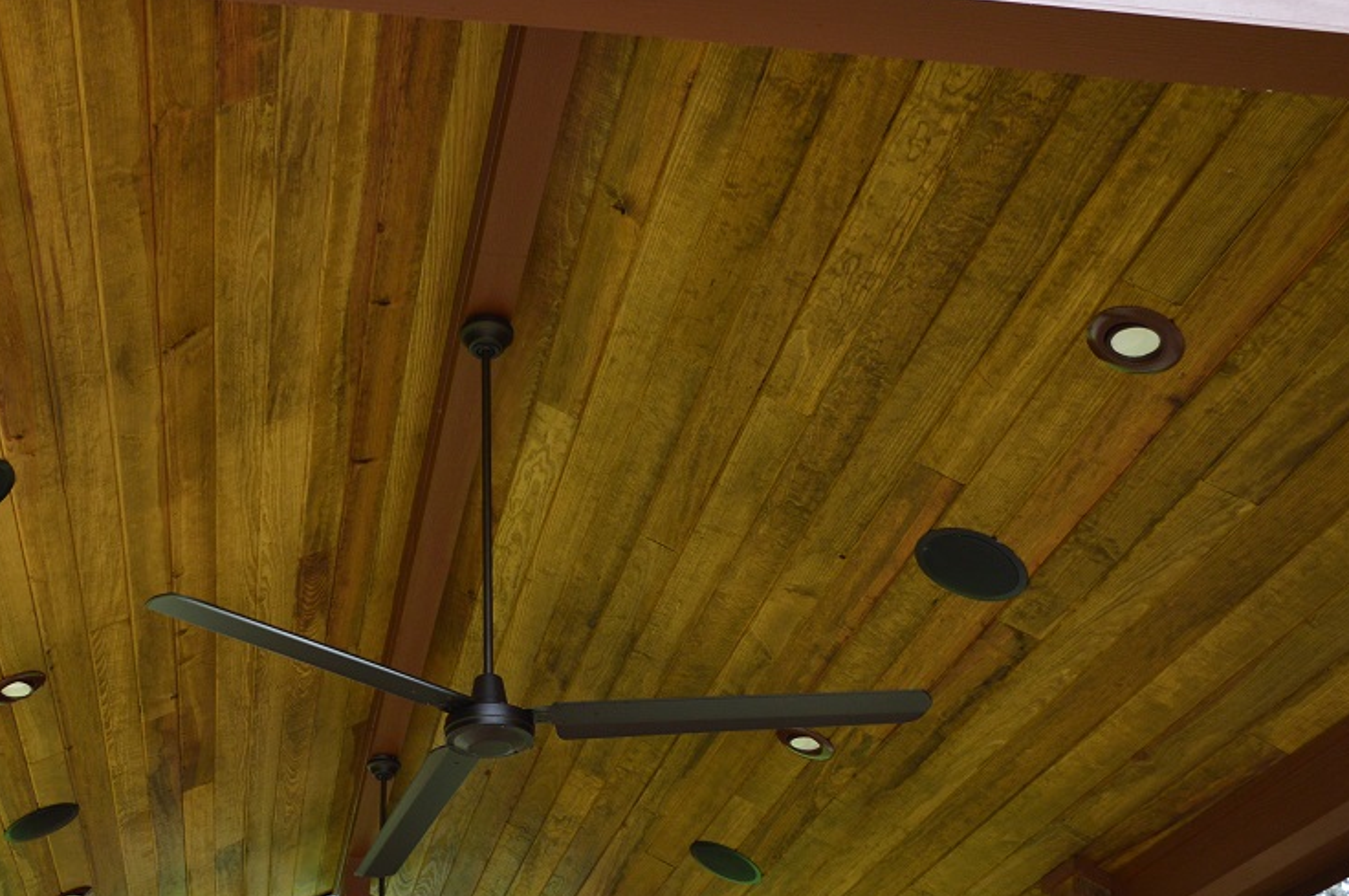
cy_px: 578
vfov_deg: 30.3
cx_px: 390
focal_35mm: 44
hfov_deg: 43.5
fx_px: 1647
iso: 400
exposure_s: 1/30
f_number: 3.5
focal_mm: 18
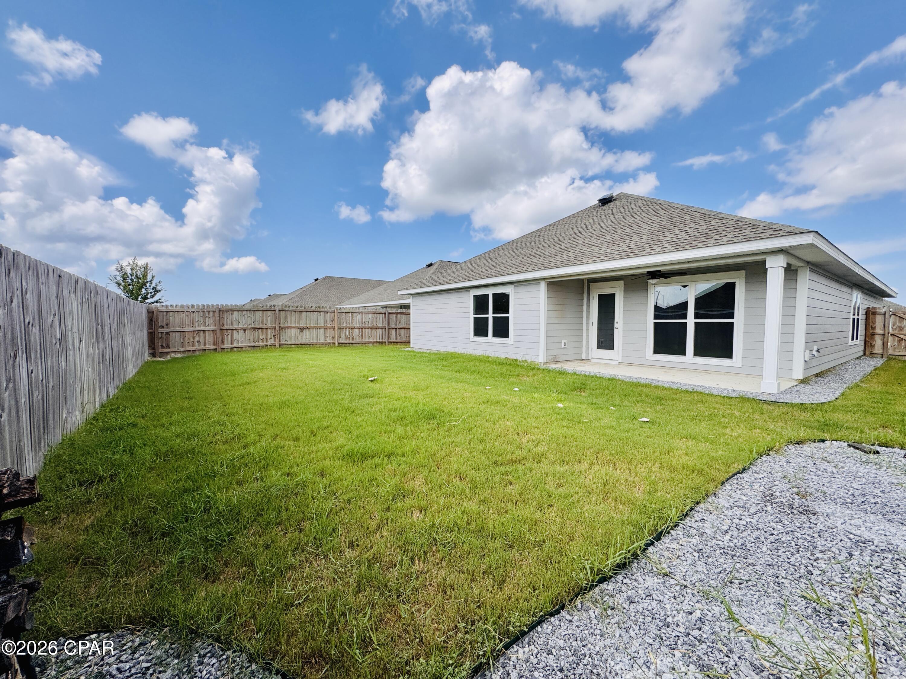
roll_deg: -0.6
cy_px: 340
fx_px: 366
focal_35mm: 14
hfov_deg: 102.1
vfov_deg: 85.7
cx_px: 453
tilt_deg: -3.2
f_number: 2.2
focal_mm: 2.22
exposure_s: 1/1370
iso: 50
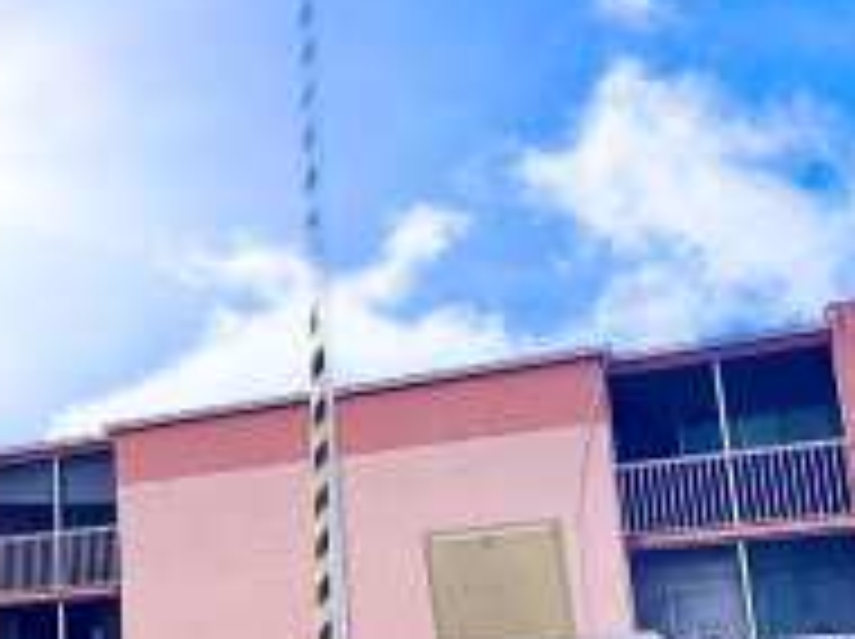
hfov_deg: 27.9
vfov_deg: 24.3
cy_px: 531
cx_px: -216
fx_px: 1455
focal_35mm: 59
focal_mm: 2.22
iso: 50
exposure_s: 1/1595
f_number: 2.2
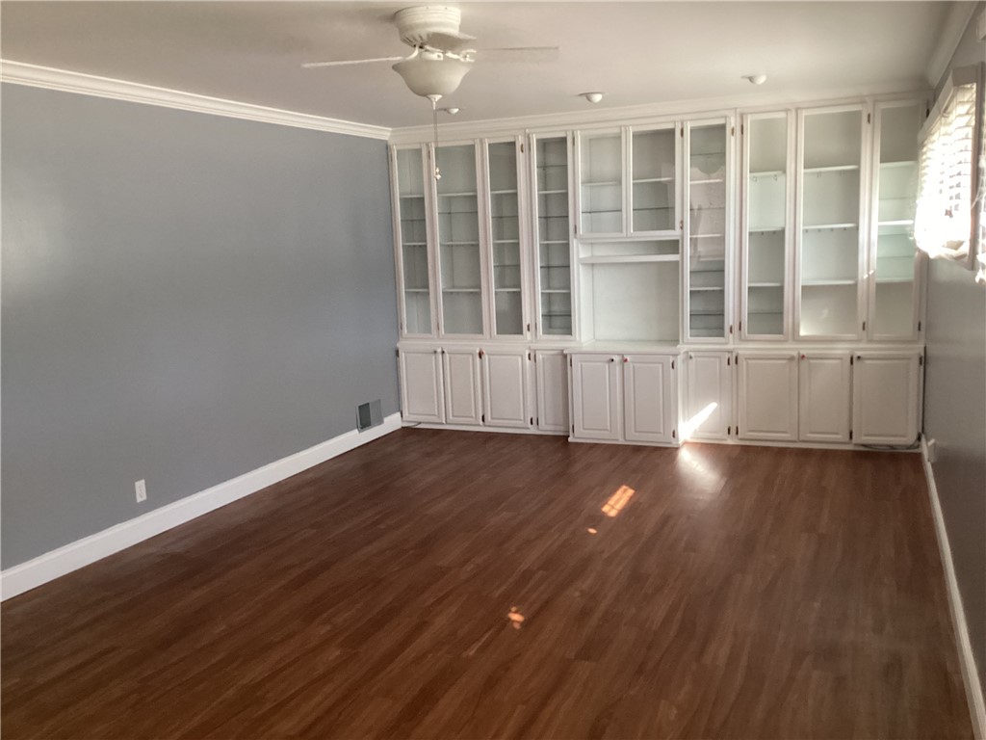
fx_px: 883
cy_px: 370
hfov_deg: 58.4
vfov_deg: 45.4
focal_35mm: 31
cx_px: 493
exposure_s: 1/60
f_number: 2.4
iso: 400
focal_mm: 3.3
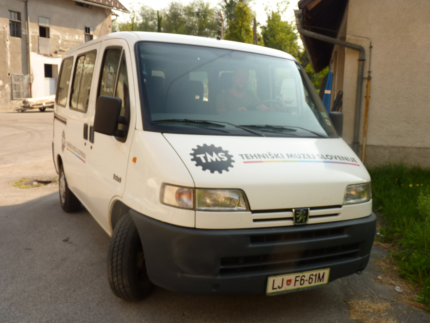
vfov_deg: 38.7
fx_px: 460
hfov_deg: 50.1
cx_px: 215
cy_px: 162
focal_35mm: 37
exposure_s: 1/320
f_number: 4
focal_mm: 6.5
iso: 80
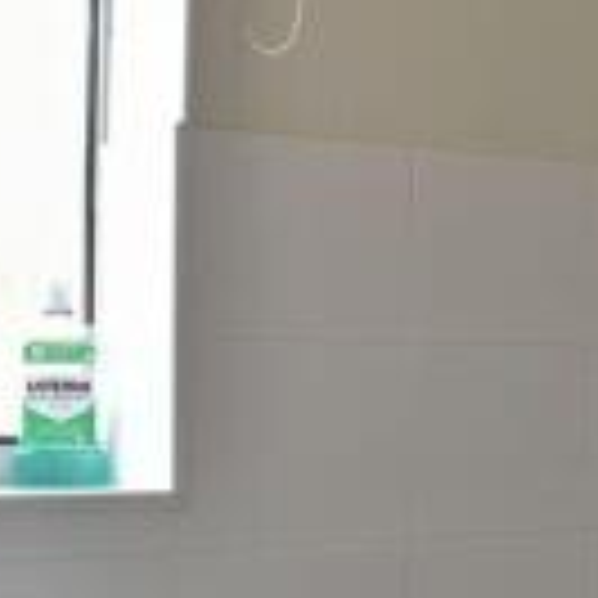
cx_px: 567
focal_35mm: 82
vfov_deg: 20.9
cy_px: 483
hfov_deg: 20.6
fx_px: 1603
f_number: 13
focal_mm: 18
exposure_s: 1/5
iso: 100
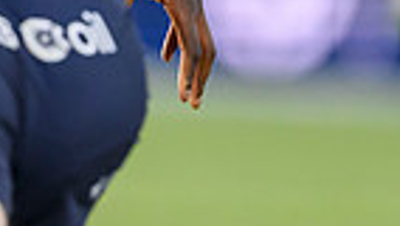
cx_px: -111
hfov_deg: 0.8
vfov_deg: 0.5
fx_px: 27980
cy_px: -247
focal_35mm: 2637
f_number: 3.5
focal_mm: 400
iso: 2000
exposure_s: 1/1250
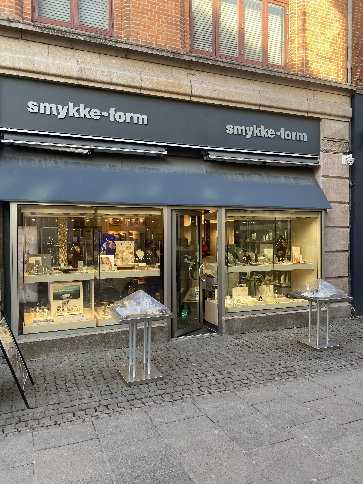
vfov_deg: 67.3
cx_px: 182
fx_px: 364
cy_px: 242
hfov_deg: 53.1
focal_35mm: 26
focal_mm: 4.25
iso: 32
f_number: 1.8
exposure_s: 1/121
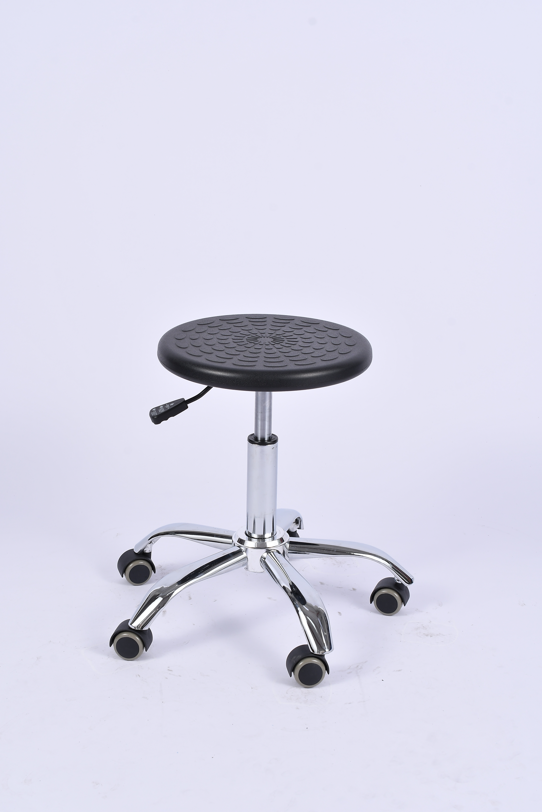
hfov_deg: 22.6
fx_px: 1355
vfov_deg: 33.4
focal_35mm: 60
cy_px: 406
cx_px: 271
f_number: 11
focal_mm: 40
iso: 100
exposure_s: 1/100
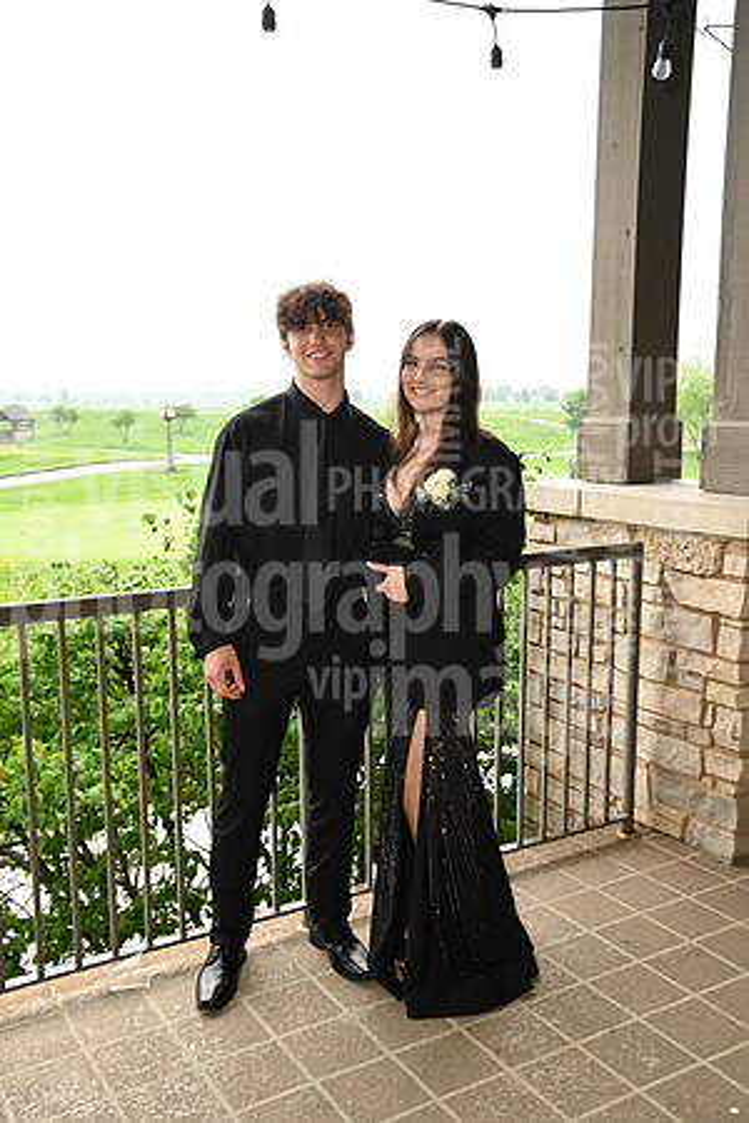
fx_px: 1061
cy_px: 562
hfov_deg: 38.9
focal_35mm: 34
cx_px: 374
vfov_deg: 55.8
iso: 3200
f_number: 3.5
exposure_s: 1/250
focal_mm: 23
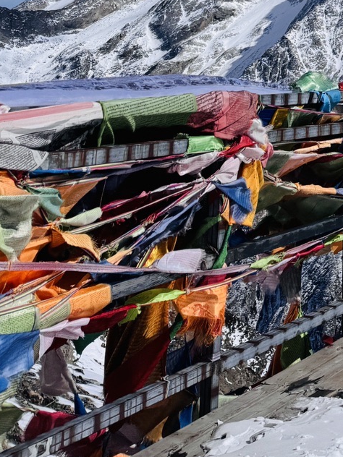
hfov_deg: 18.0
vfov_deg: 22.8
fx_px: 1004
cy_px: -140
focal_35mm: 76
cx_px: 454
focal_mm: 6.86
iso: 80
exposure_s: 1/20000
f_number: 1.78
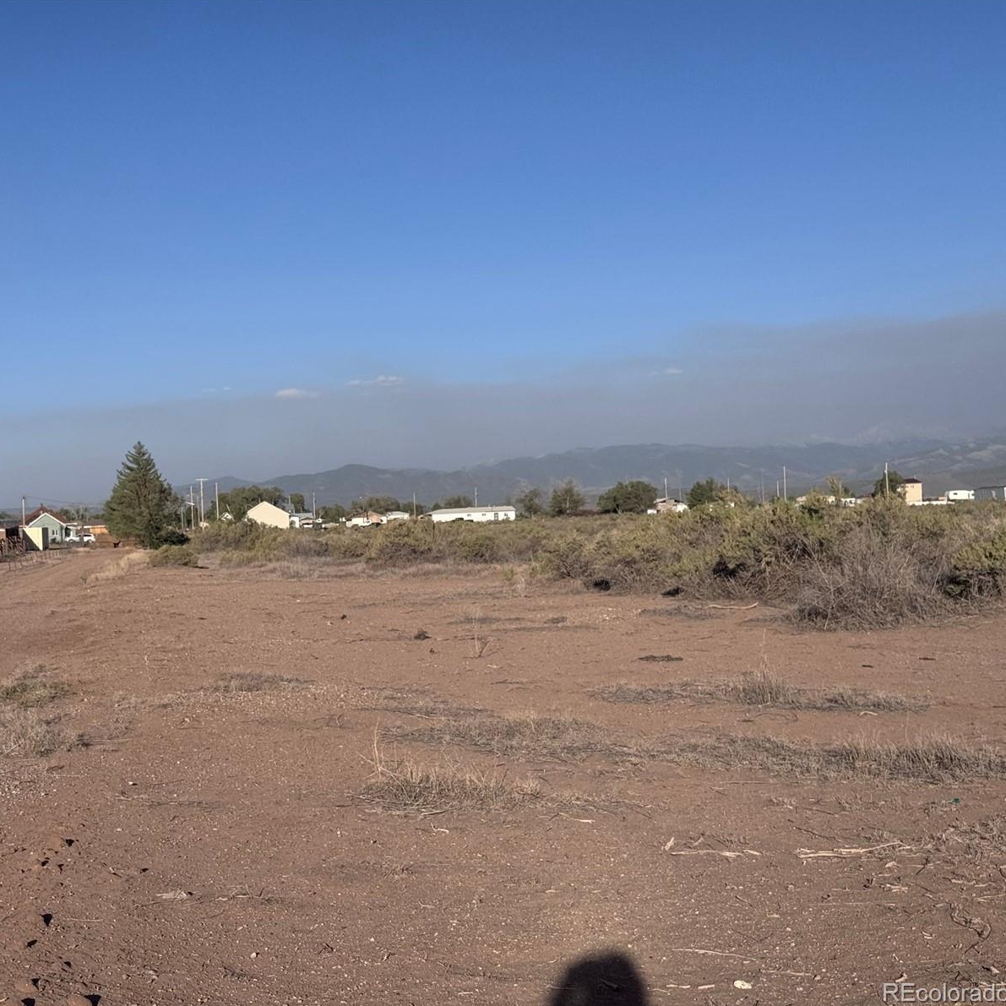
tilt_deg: -0.5
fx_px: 1874
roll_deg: +2.4
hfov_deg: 29.9
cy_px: 503
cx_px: 344
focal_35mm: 57
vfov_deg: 30.0
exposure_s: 1/6410
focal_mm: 6.76
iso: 64
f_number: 1.78
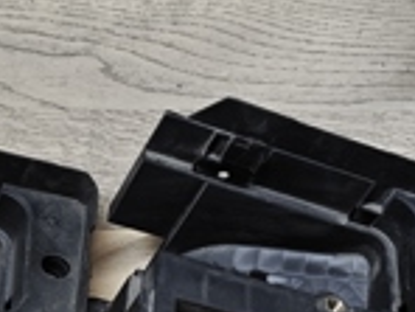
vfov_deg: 14.2
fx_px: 1247
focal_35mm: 104
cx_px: 460
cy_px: 200
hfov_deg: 18.2
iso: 800
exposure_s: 1/100
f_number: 1.8
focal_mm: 5.59
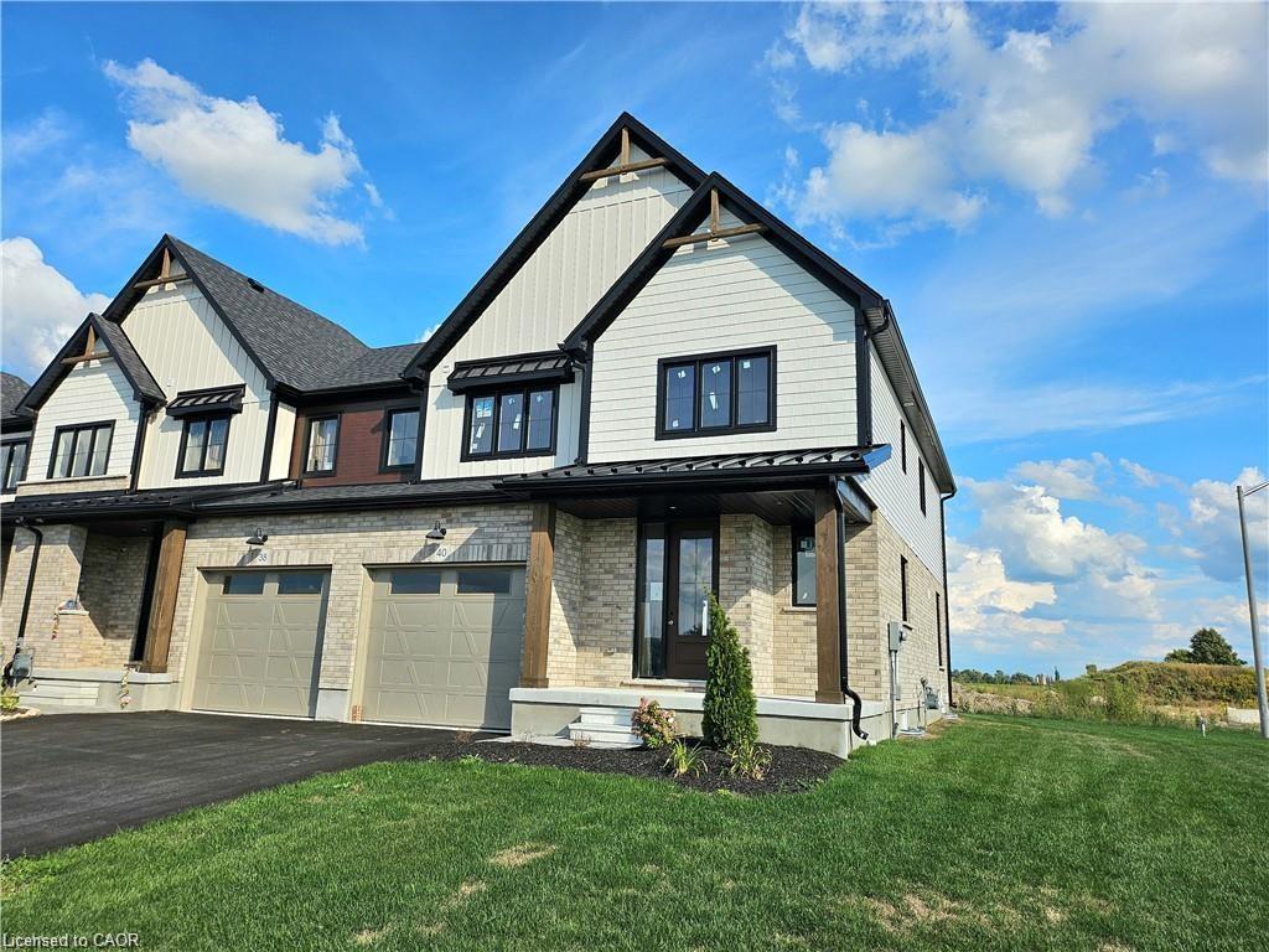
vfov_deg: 56.8
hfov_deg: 71.6
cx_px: 634
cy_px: 476
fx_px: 880
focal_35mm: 24
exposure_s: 1/5000
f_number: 1.8
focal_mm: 5
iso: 50
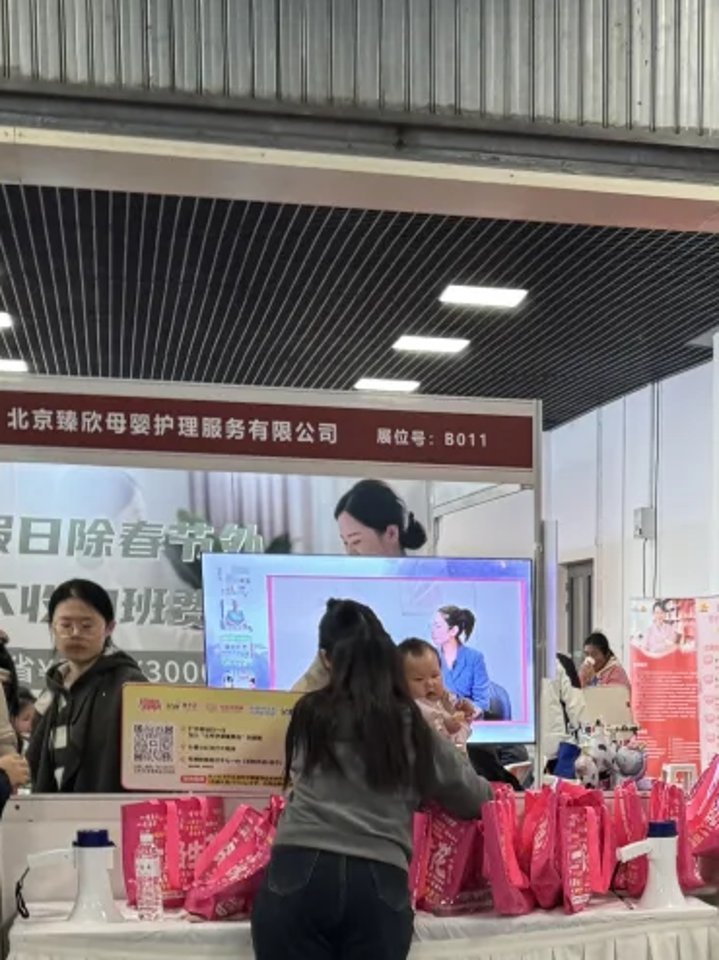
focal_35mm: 70
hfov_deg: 20.5
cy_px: 931
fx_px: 1940
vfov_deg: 26.5
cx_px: 657
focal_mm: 6.86
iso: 160
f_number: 1.78
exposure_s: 1/50
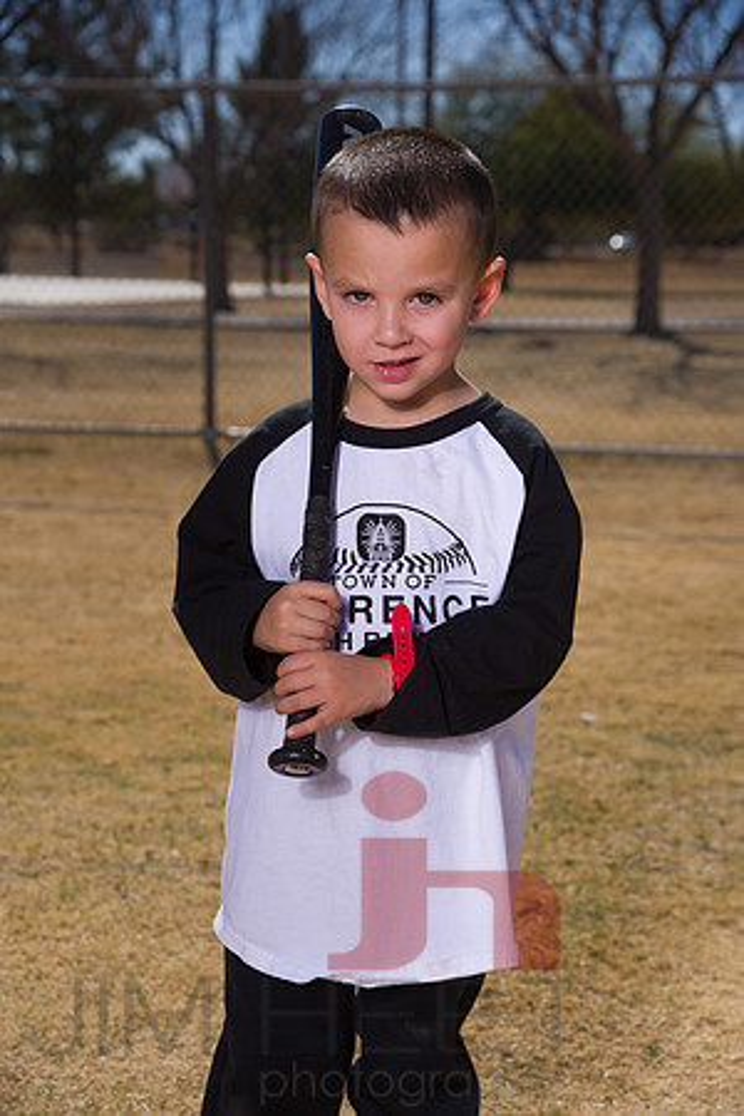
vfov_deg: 30.5
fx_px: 2046
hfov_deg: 20.6
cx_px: 372
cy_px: 558
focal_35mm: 66
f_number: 5.6
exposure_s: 1/1250
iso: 100
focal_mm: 66
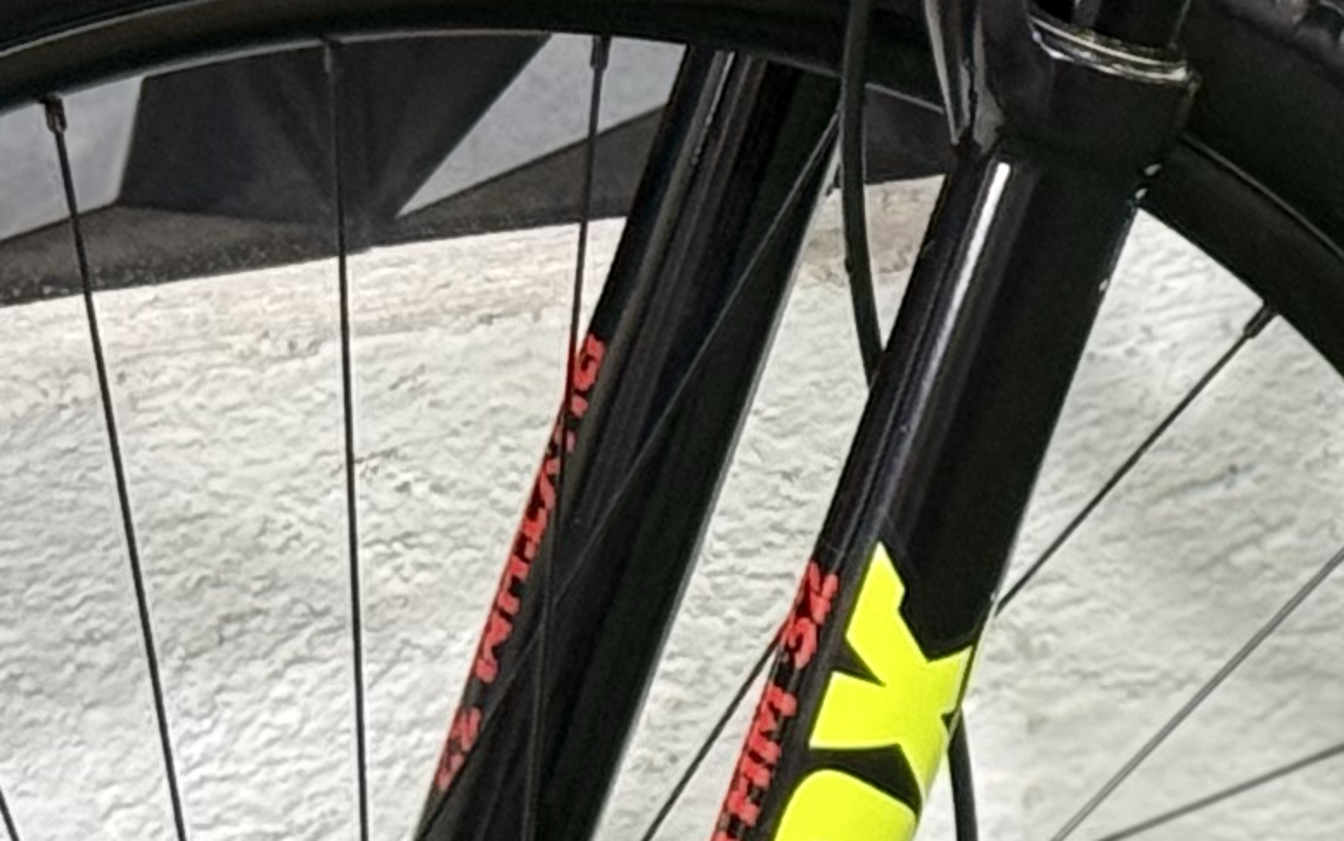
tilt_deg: -17.4
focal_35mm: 264
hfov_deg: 7.8
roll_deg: -2.4
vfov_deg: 5.0
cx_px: 2150
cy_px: -21
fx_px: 9672
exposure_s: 1/60
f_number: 1.78
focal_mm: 6.76
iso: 160
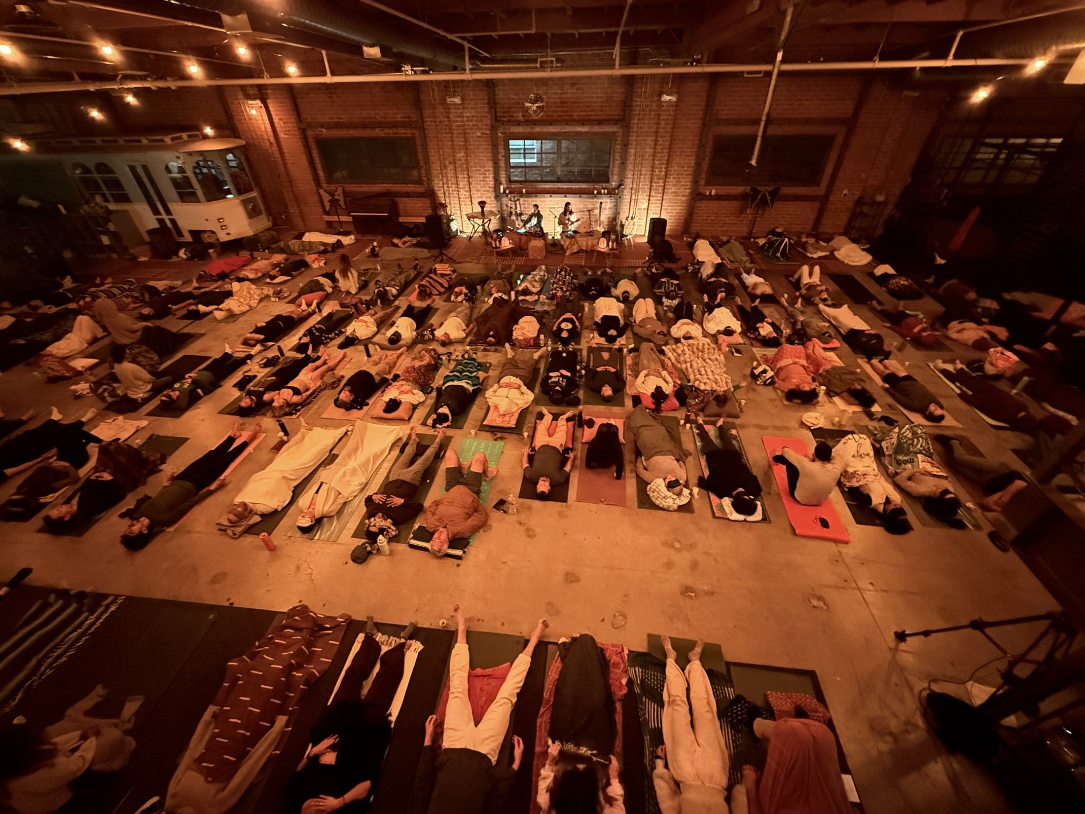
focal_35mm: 14
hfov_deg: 102.1
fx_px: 439
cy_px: 407
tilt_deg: -37.3
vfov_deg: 85.7
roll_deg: +0.9
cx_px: 542
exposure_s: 1/30
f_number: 2.2
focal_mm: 2.22
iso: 1600
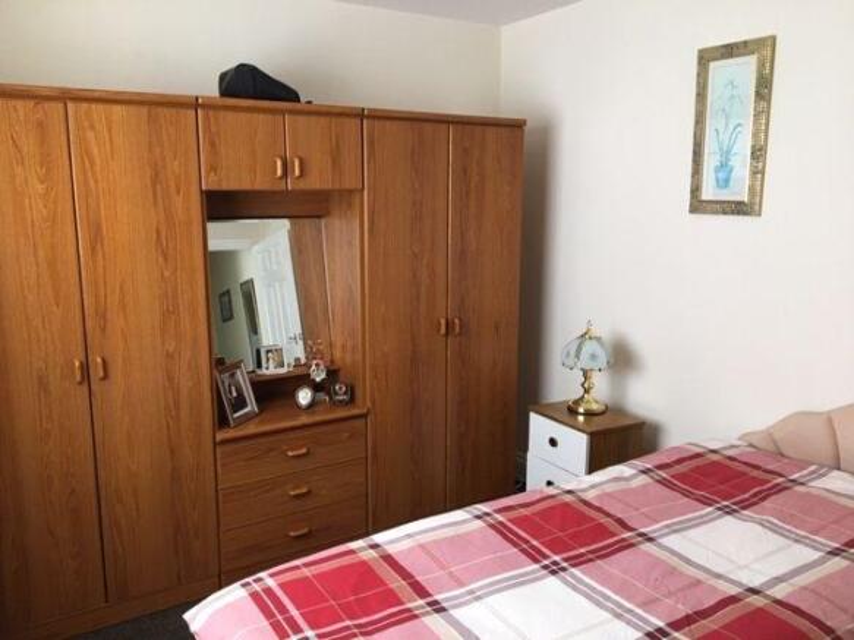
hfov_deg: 61.7
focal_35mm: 29
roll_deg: -0.3
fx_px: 715
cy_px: 320
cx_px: 427
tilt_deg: -10.3
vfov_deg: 48.2
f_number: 2.2
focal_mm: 4.15
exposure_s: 1/33
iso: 160
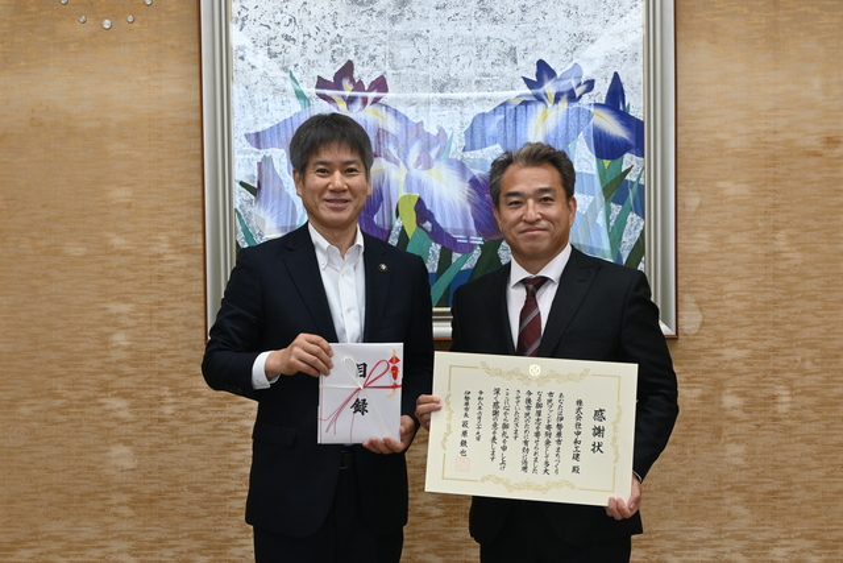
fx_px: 1265
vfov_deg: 25.1
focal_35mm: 54
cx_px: 422
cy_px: 282
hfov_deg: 36.9
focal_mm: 36
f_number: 7.1
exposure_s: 1/60
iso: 900
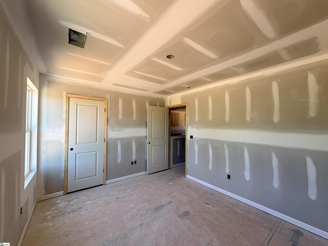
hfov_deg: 102.1
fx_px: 133
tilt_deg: +1.8
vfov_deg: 85.7
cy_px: 123
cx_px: 164
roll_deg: -0.6
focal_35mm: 14
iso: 64
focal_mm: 2.22
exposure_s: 1/99
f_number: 2.2
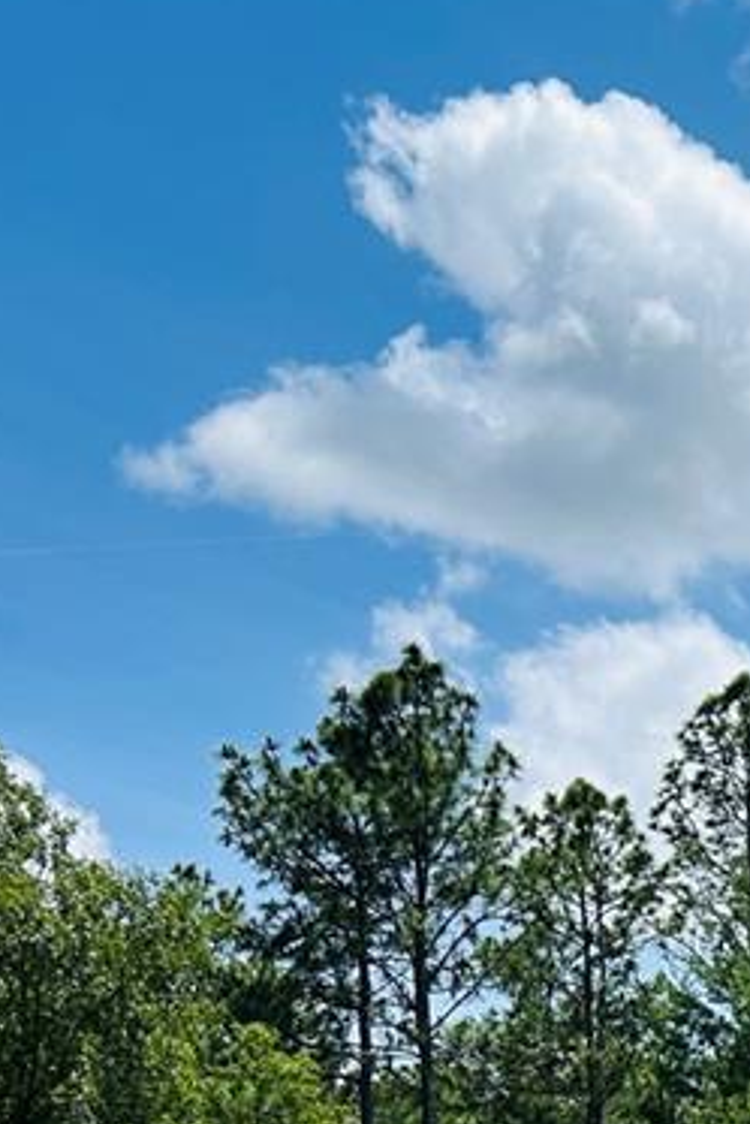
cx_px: 1286
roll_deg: +0.8
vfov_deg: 20.7
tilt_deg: +0.3
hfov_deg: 14.2
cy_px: 1573
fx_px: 2716
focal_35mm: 87
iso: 50
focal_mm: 5.7
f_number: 1.5
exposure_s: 1/5076
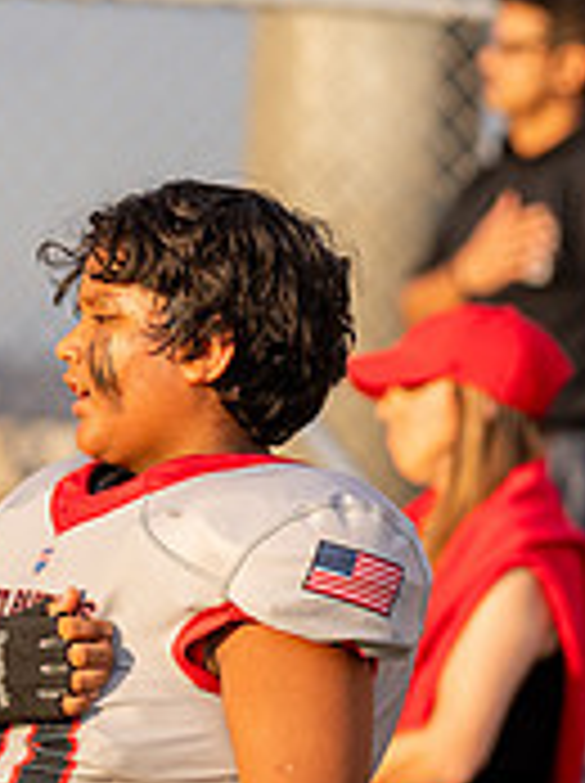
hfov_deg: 3.7
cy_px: 675
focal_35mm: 399
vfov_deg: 5.0
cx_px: 115
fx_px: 9013
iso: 400
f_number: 2.8
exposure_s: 1/2000
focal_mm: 114
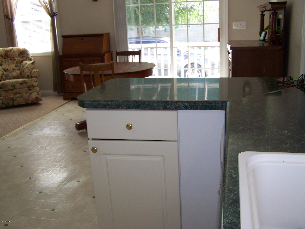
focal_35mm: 38
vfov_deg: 37.7
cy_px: 114
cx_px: 152
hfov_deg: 49.0
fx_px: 335
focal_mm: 6.3
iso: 80
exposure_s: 1/60
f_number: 2.8
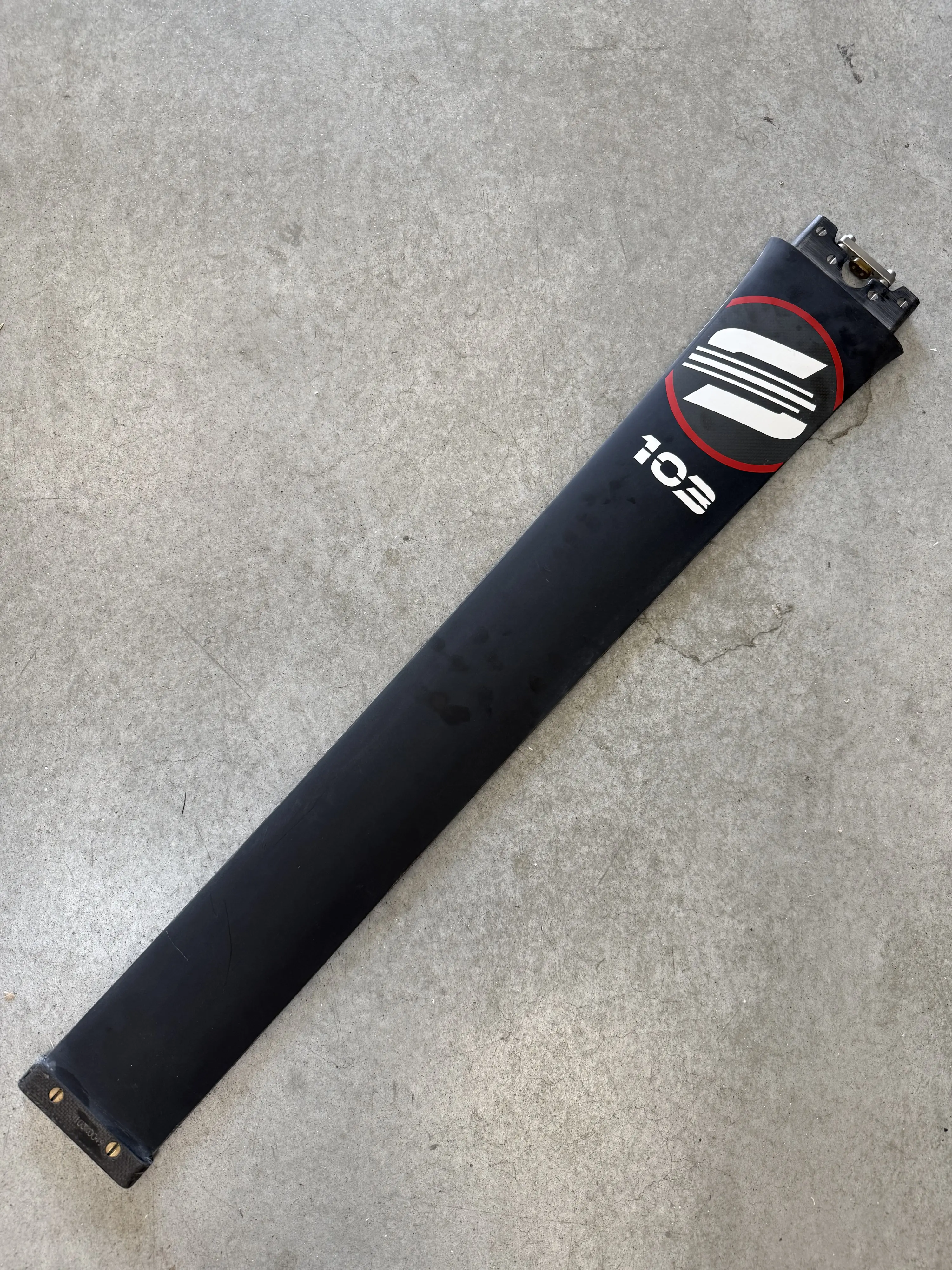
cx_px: 476
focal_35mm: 24
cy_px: 635
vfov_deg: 71.6
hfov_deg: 56.8
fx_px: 880
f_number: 1.78
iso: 100
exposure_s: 1/121
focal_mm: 6.76
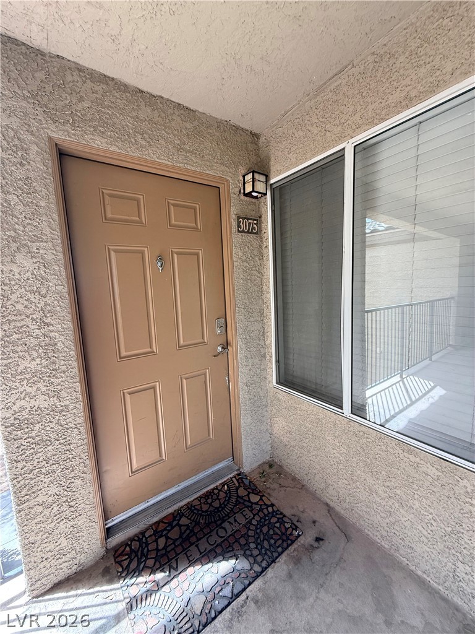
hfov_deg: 85.7
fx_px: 256
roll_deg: +3.8
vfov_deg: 102.1
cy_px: 317
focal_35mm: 14
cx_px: 238
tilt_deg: -3.5
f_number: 2.2
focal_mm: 2.22
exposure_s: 1/99
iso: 100
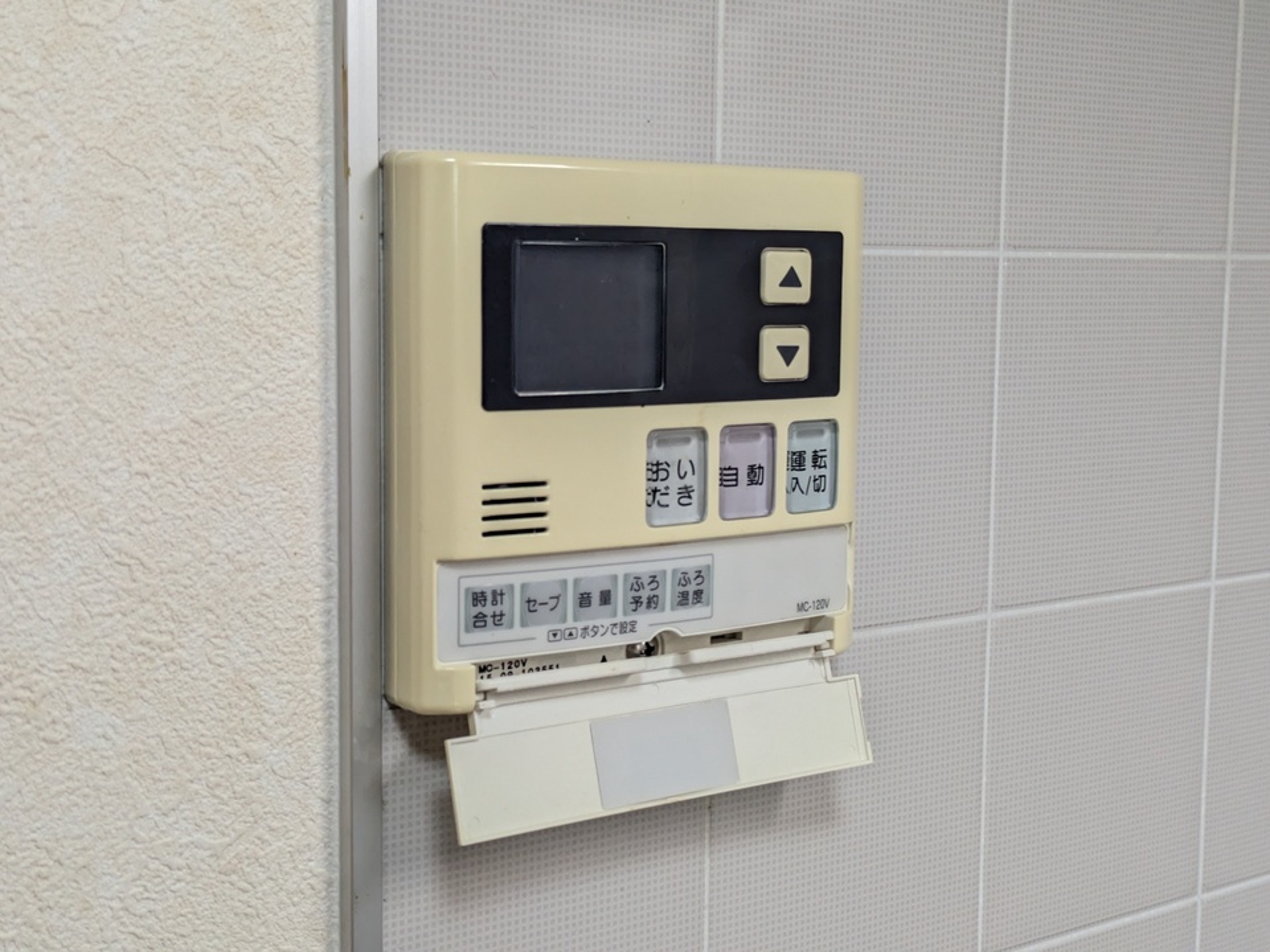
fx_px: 1871
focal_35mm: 51
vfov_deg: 28.6
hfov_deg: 37.5
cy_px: 476
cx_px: 635
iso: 72
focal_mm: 5.43
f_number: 1.89
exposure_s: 1/50
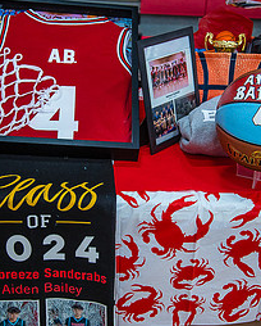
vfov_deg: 30.0
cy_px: 150
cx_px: 138
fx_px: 607
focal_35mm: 63
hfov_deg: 24.3
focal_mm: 38
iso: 2000
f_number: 4
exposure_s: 1/320
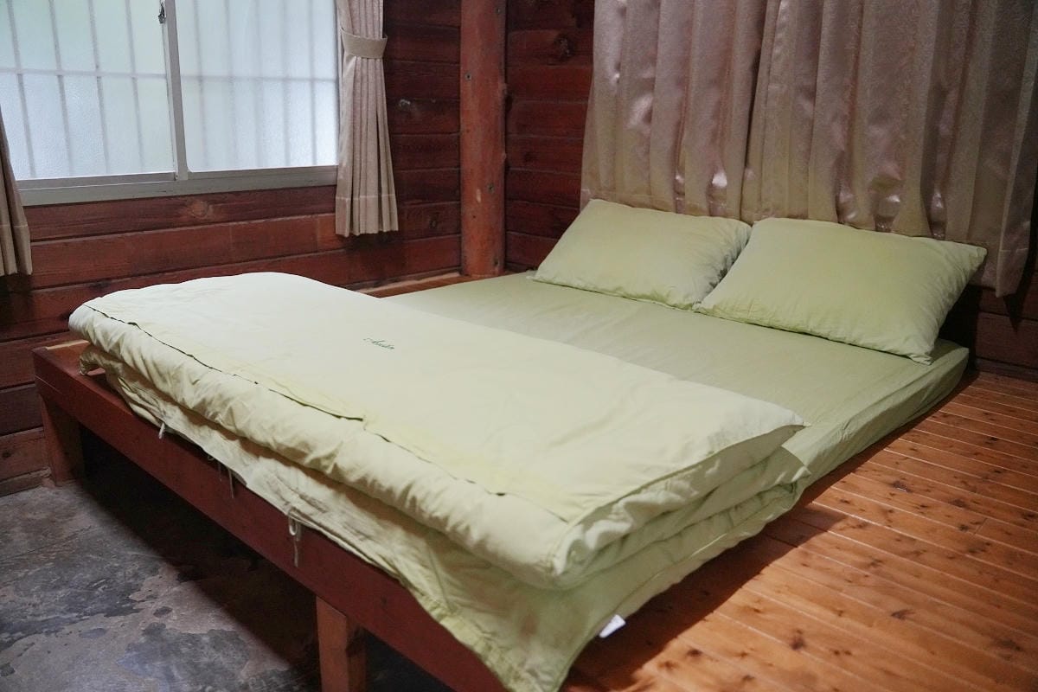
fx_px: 807
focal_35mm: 28
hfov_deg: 65.5
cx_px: 519
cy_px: 346
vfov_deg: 46.4
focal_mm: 28
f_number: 2.8
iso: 6400
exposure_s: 1/160
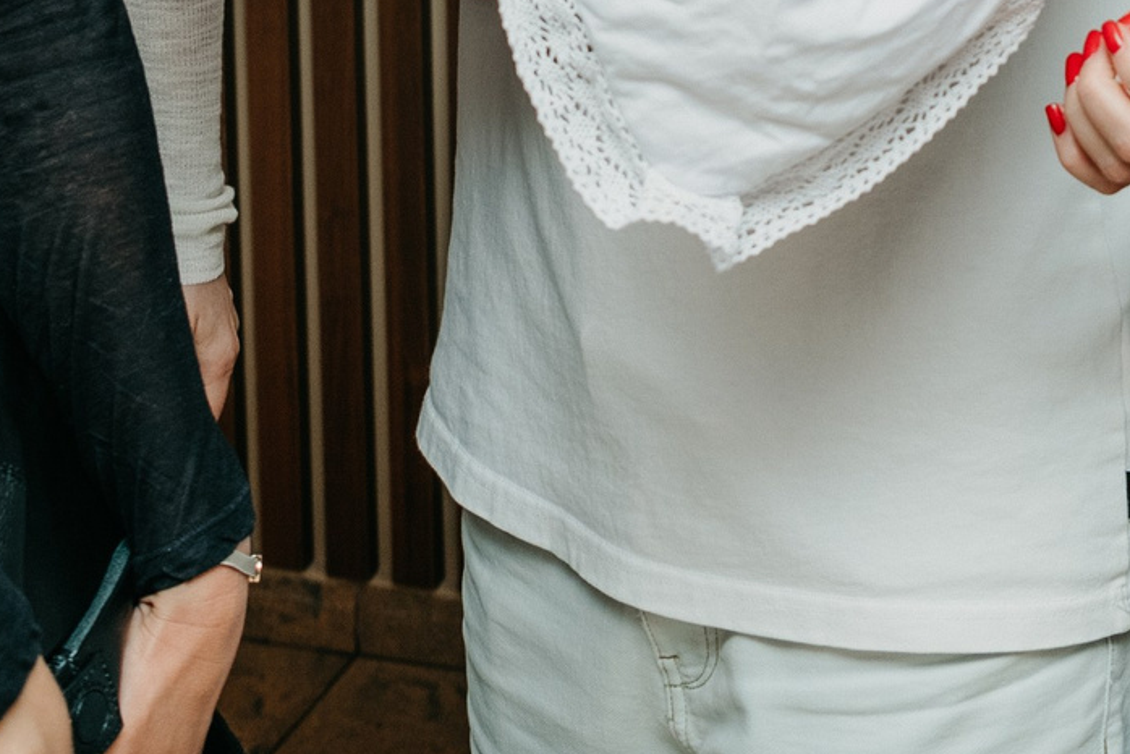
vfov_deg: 10.8
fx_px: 3674
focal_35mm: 117
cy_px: -679
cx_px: 912
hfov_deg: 17.3
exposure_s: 1/160
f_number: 4
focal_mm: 30
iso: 160
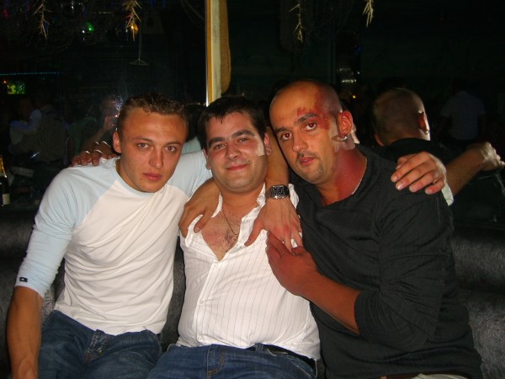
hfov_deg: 49.0
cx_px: 252
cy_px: 190
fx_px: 554
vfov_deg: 37.7
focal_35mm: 38
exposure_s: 1/60
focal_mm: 7.9
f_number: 2.8
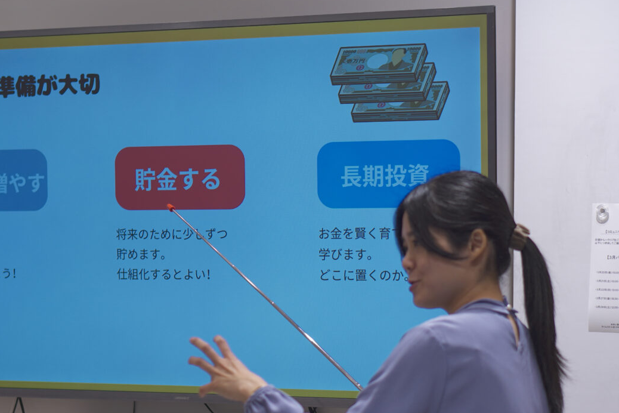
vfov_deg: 12.3
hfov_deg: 18.4
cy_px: 288
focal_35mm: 111
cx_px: 289
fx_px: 1908
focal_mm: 50
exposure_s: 1/200
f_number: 2.2
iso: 100
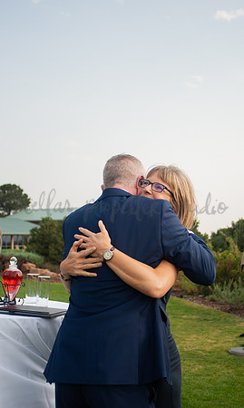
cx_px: 159
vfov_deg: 44.7
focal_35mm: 45
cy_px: 196
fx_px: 496
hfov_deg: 27.5
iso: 400
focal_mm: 28
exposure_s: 1/2500
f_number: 2.8
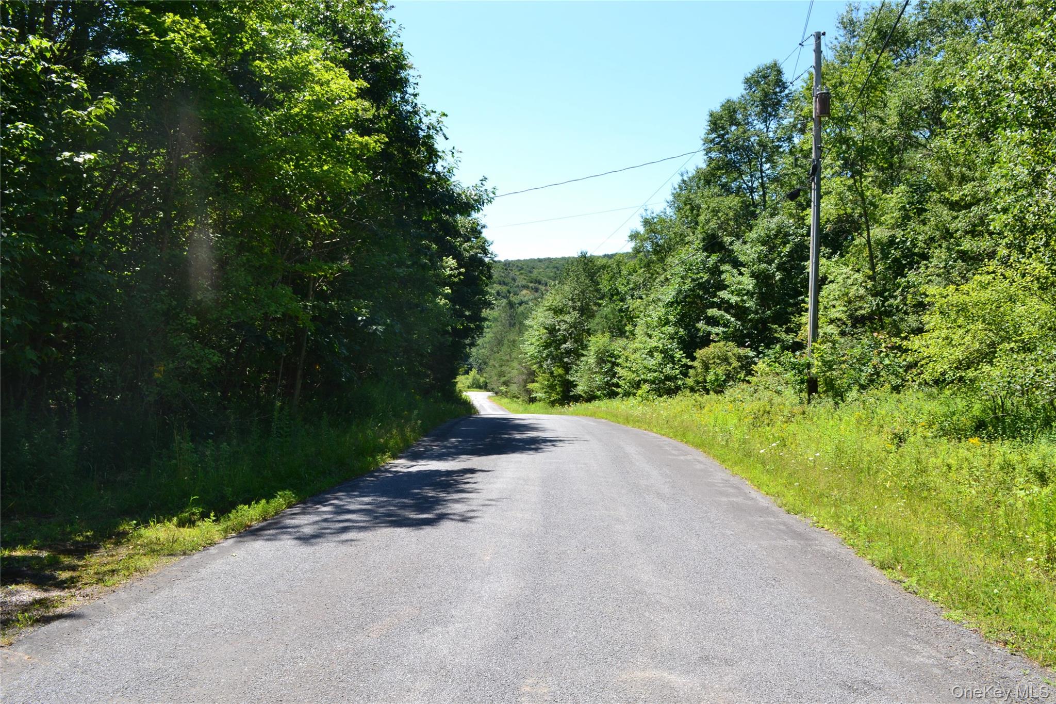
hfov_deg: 67.4
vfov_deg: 47.9
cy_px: 352
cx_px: 528
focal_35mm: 27
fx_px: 792
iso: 400
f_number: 10
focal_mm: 18
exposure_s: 1/200
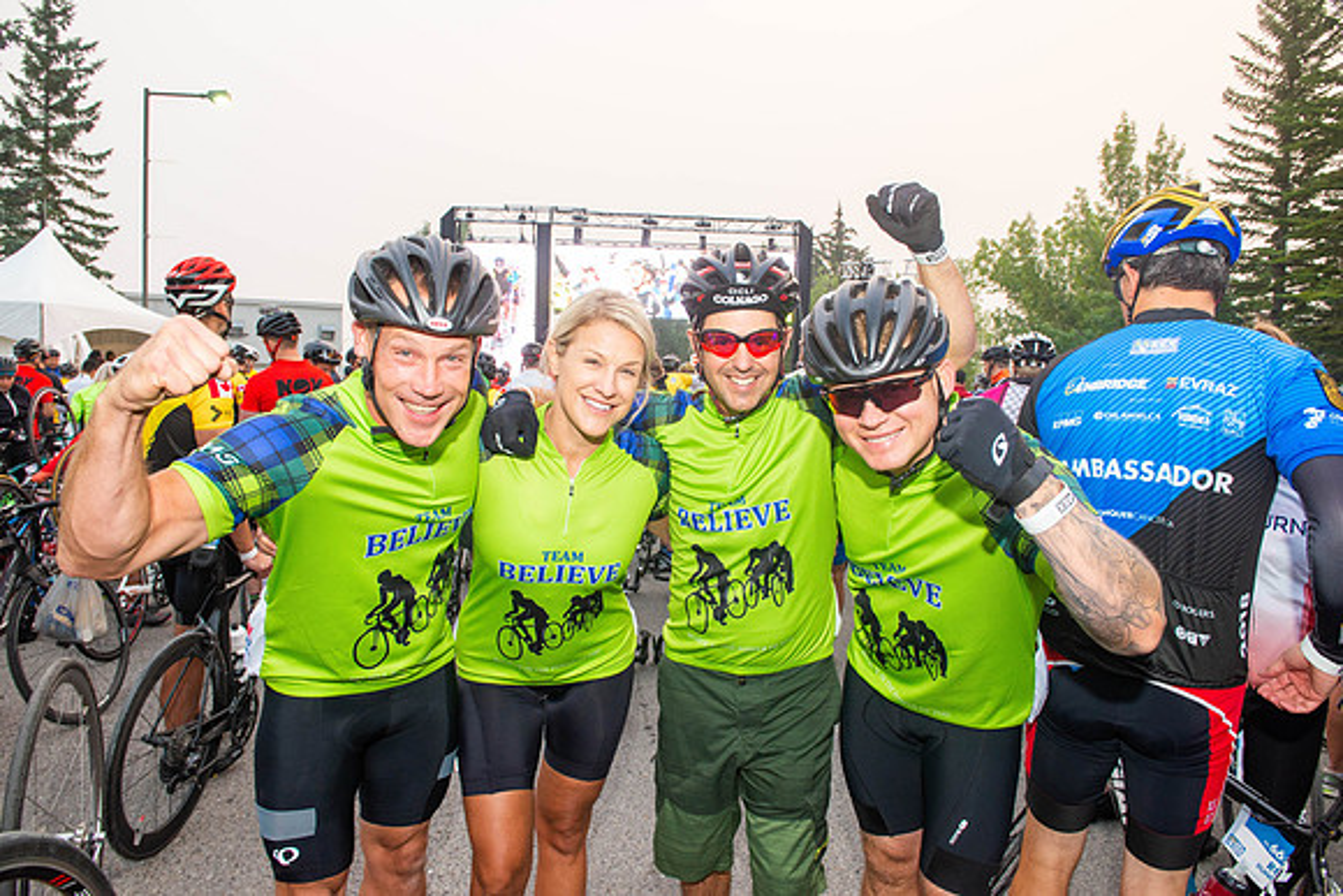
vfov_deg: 53.2
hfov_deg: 73.7
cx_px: 672
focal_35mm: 24
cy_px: 448
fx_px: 896
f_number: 7.1
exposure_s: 1/125
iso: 1000
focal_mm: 24
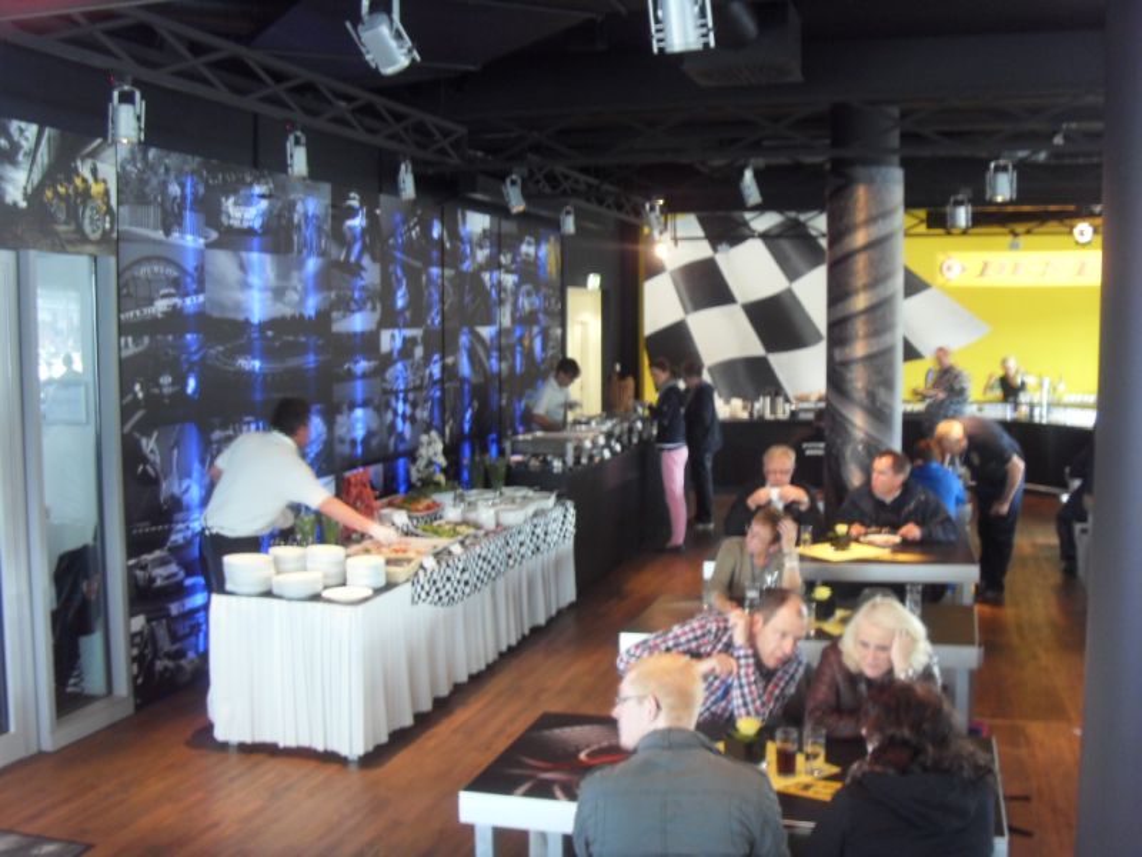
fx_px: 1287
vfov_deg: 36.8
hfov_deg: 47.9
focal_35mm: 39
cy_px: 428
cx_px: 571
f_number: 3.5
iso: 200
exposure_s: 1/8
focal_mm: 6.6
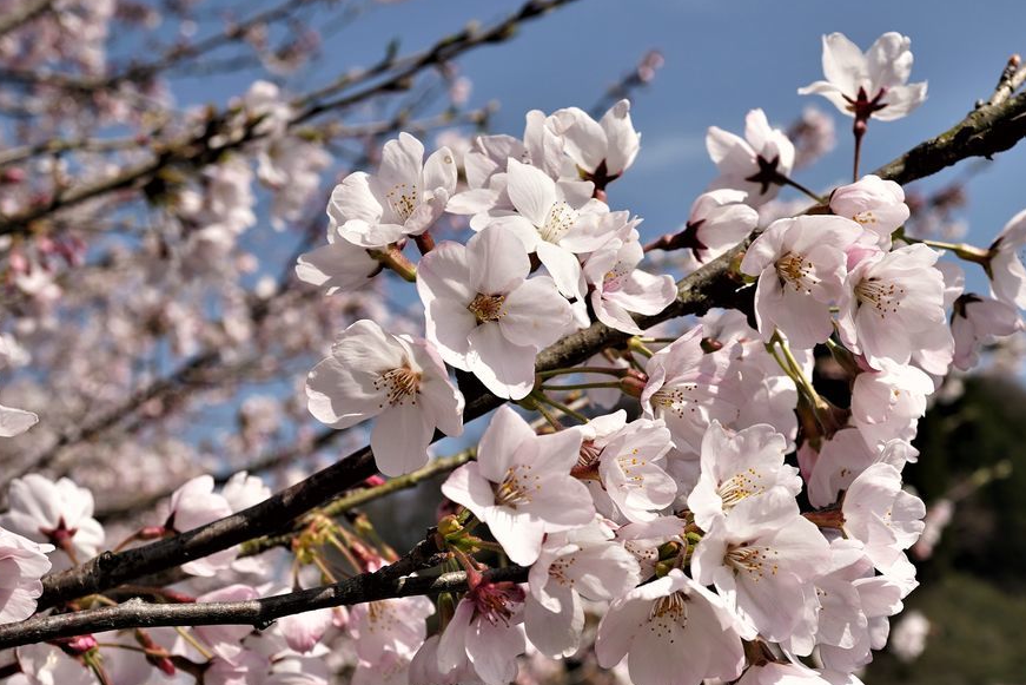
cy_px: 428
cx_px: 693
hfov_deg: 32.1
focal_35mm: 62
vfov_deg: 21.9
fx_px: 1767
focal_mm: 30
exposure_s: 1/500
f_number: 8
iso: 100
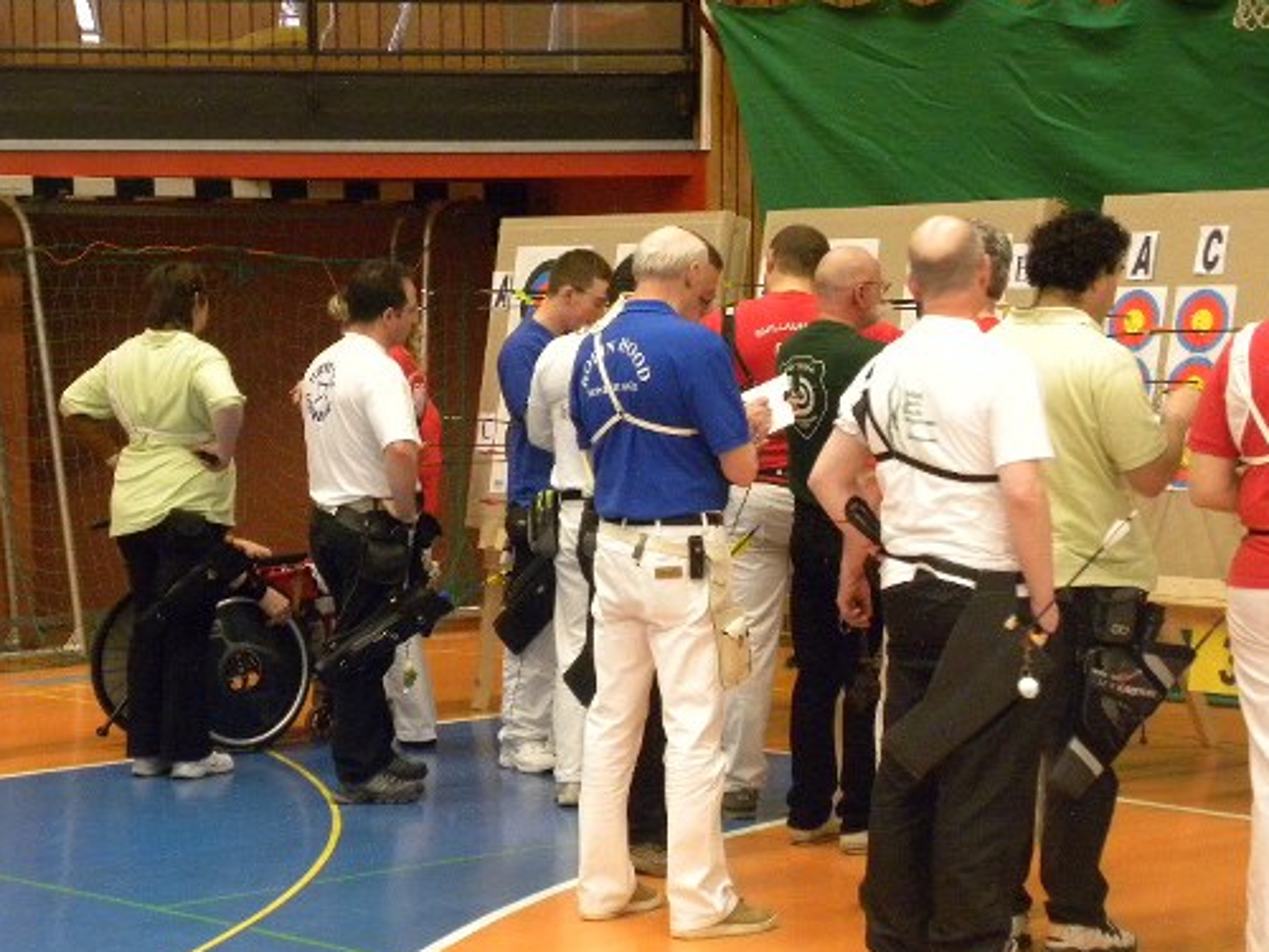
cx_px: 523
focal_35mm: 96
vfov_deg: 15.4
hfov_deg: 20.4
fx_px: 3519
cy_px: 518
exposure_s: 1/20.4
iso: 400
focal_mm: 13.4
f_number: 4
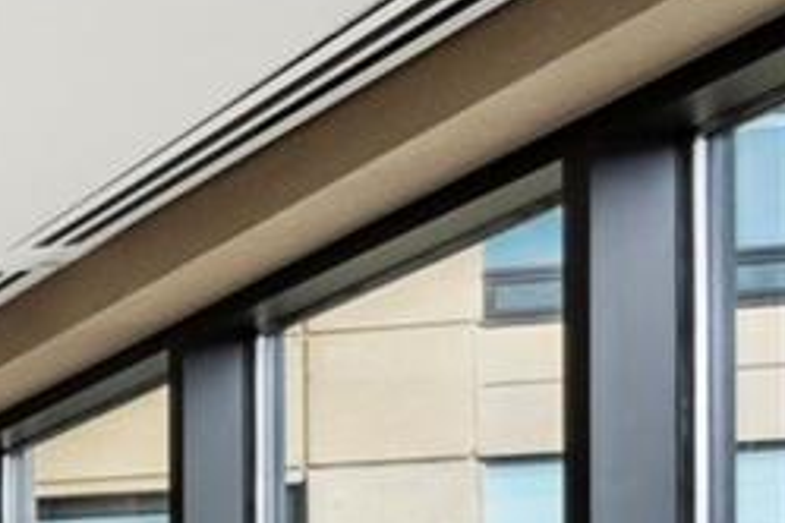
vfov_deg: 13.9
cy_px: 879
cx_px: -1734
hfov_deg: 10.6
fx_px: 1962
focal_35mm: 90
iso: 400
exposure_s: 1/30
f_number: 11
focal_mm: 14
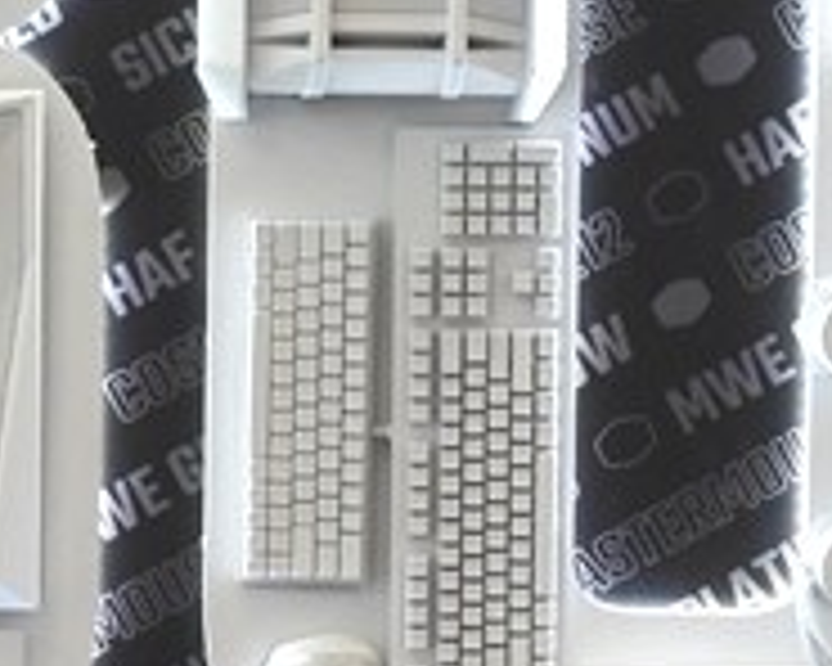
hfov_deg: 10.2
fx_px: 4654
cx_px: 90
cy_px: 207
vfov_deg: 8.2
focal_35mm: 189
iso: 280
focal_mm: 6.2
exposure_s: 1/30
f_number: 3.2
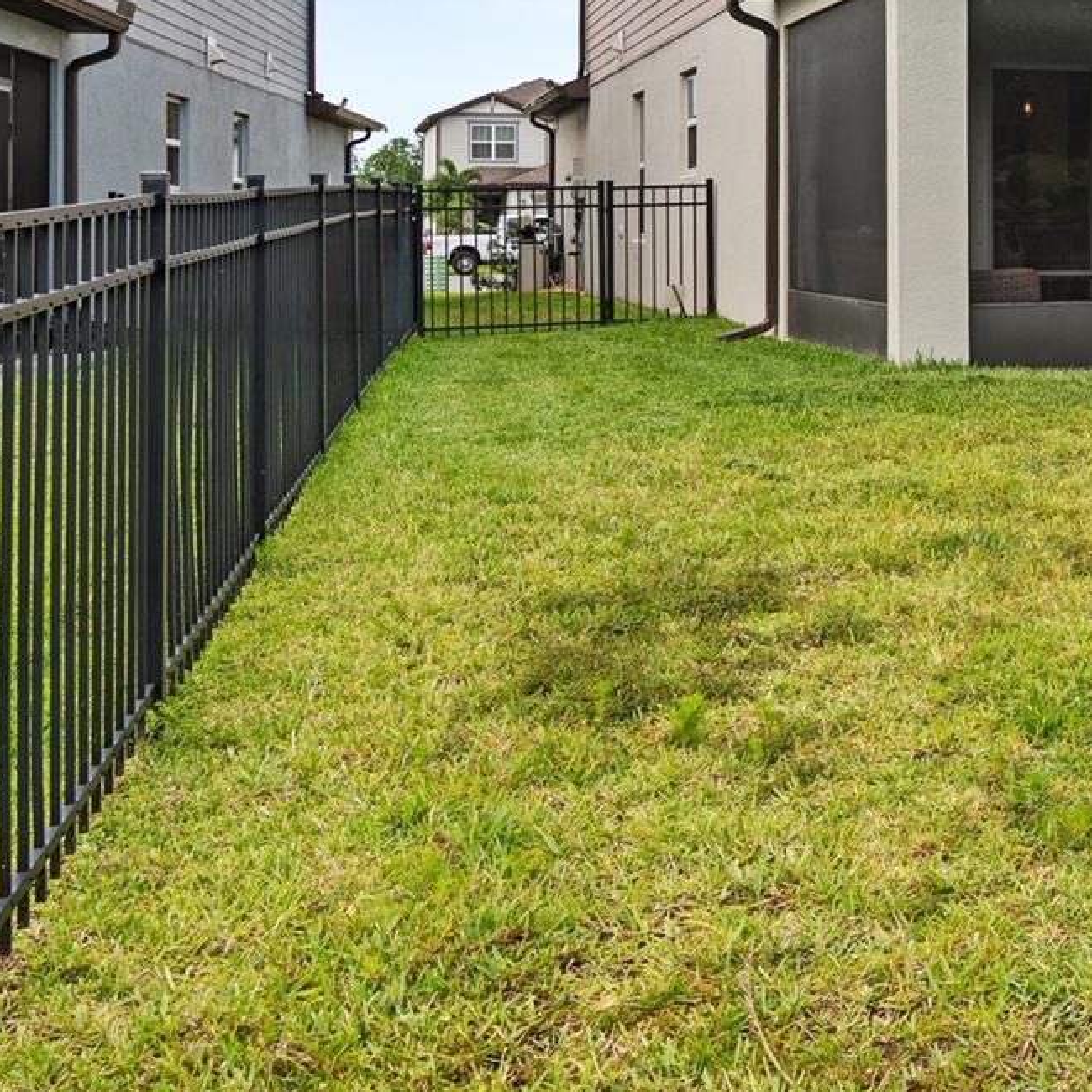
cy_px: 245
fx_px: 1642
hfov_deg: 33.3
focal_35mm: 46
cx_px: 1124
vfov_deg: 35.8
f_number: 7.1
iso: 100
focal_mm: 15
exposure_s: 1/60
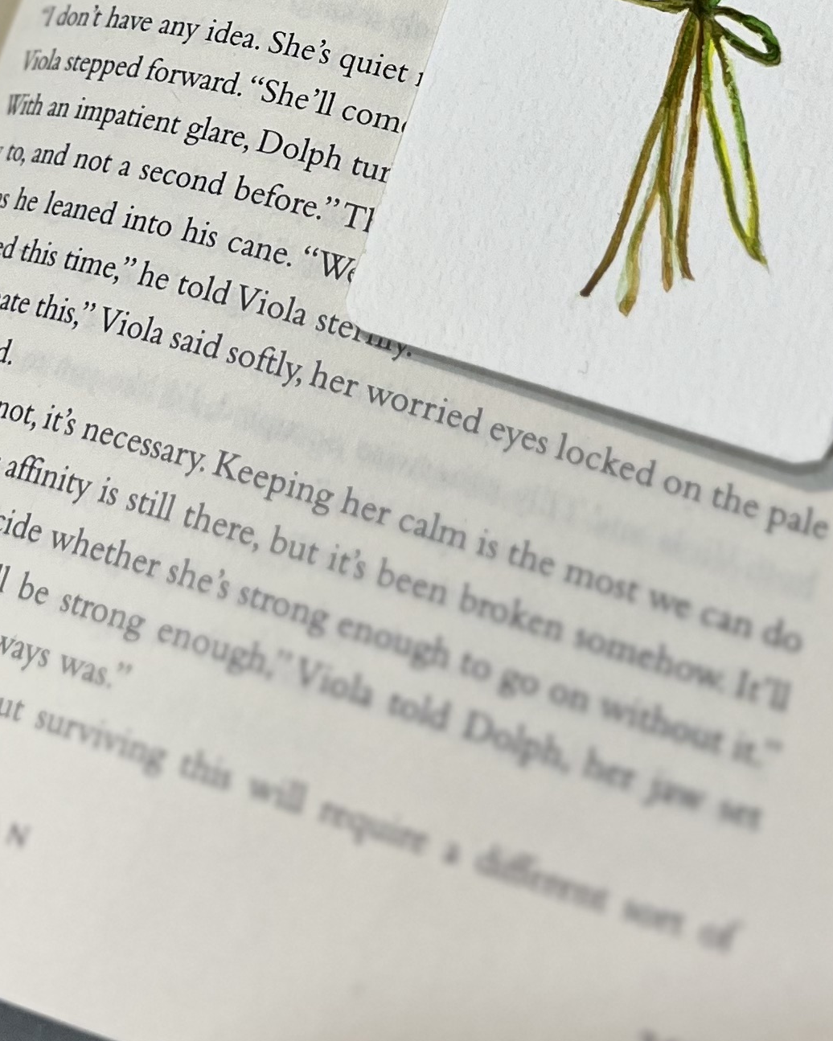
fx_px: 2435
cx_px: 453
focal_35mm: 79
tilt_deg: -60.1
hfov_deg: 19.4
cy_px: -195
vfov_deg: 22.3
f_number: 1.5
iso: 100
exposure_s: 1/100
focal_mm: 5.7
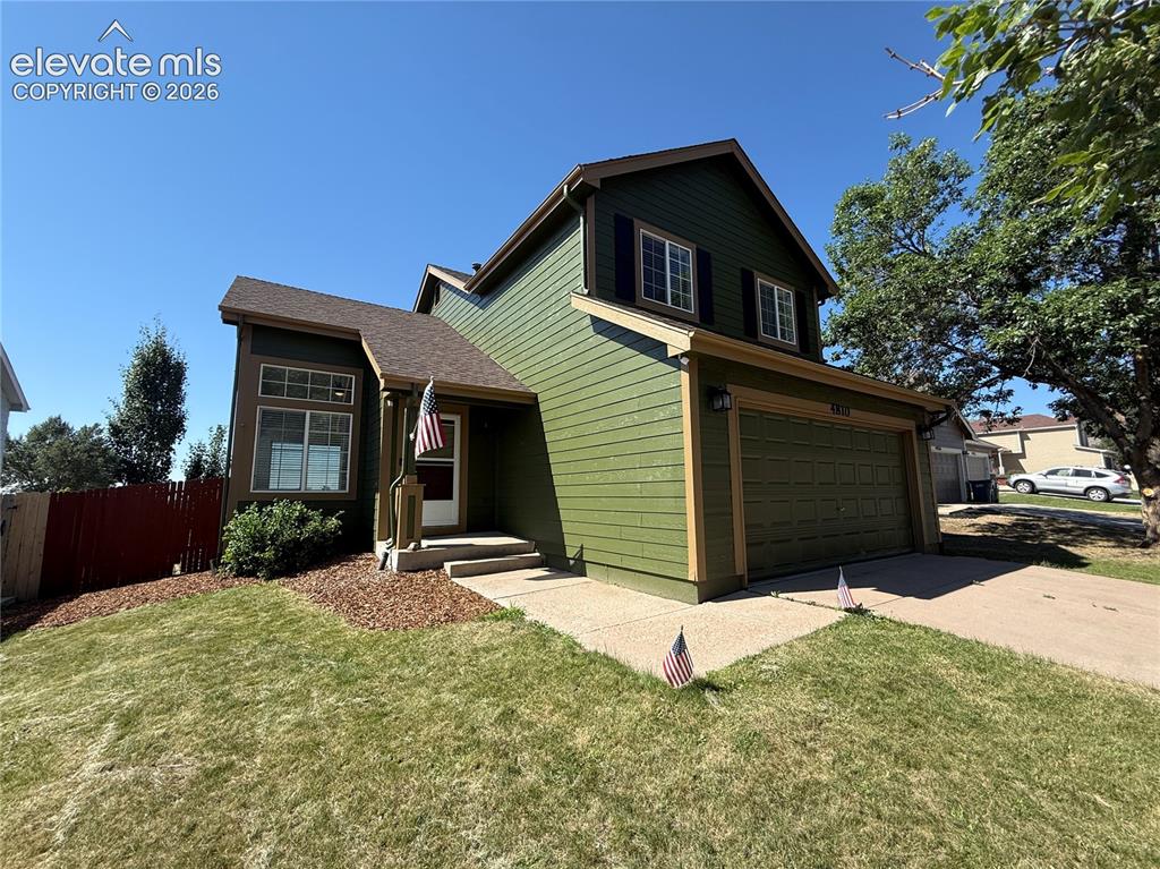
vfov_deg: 85.6
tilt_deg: +8.2
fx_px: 469
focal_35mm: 14
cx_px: 580
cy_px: 434
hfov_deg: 102.1
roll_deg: +0.1
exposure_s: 1/955
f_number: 2.2
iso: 50
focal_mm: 2.22
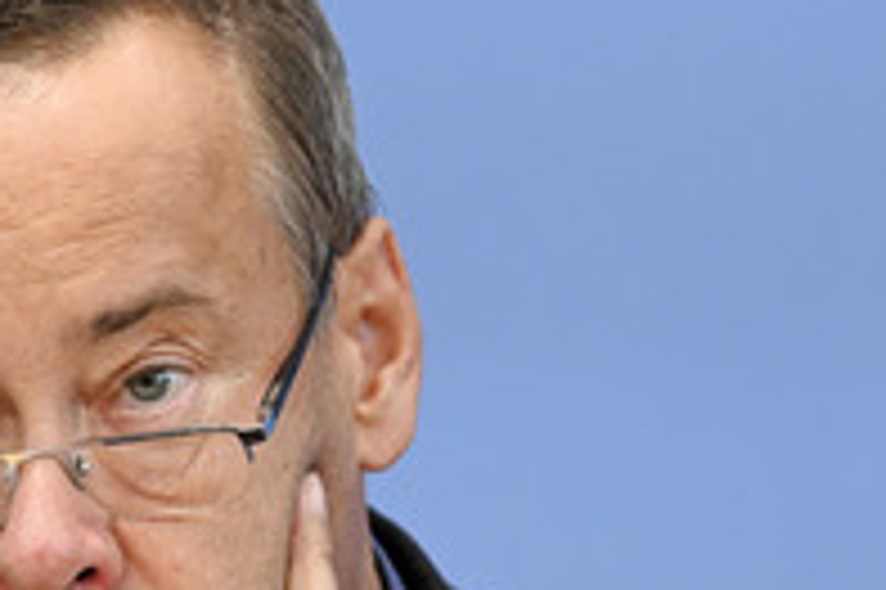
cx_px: 70
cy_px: 527
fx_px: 9836
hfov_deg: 5.2
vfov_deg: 3.4
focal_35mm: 400
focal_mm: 175
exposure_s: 1/500
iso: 3200
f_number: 5.6
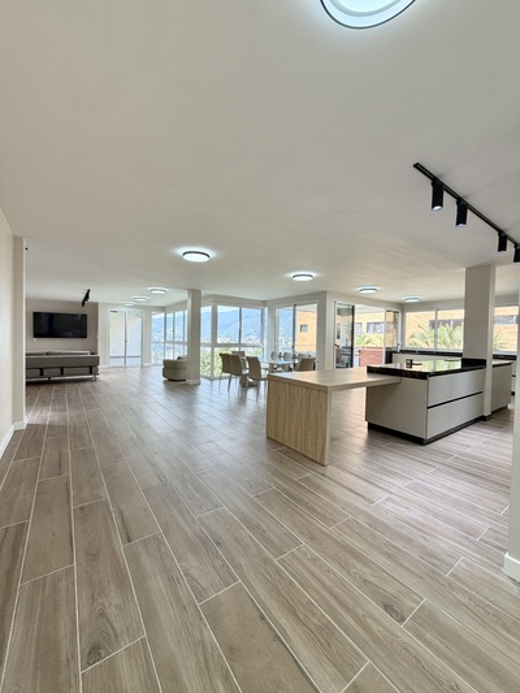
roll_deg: -1.0
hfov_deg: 85.7
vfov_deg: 102.1
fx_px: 280
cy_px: 346
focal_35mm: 14
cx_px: 260
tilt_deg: -0.3
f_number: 2.2
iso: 100
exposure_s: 1/121
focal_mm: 2.22
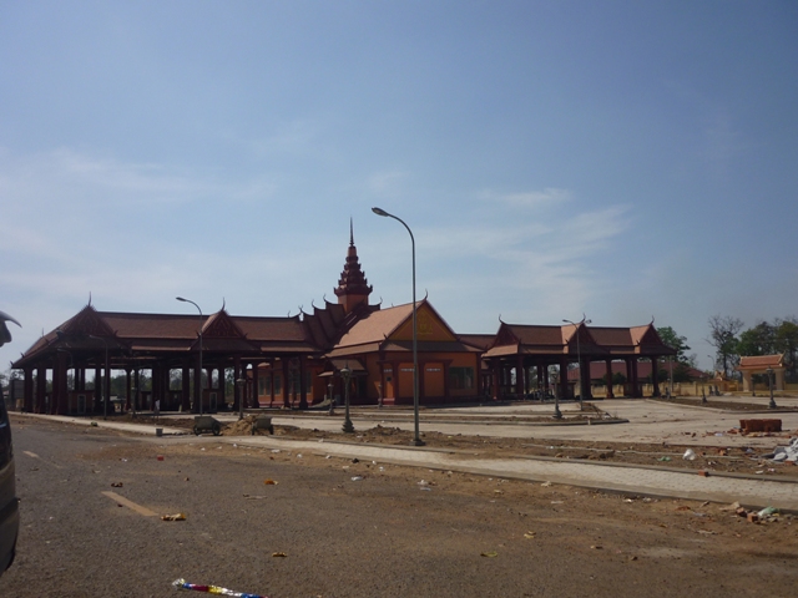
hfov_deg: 55.4
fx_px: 761
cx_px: 399
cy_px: 299
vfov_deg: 42.9
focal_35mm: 33
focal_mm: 5.5
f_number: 8
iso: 80
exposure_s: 1/400
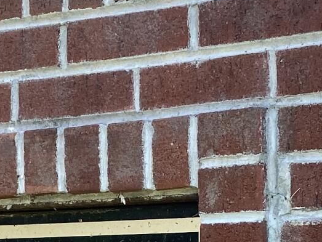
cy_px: 368
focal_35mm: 149
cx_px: 91
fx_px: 1387
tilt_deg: -5.2
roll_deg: +2.2
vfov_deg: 9.7
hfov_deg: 13.2
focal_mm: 4.25
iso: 32
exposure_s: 1/439
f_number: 1.8
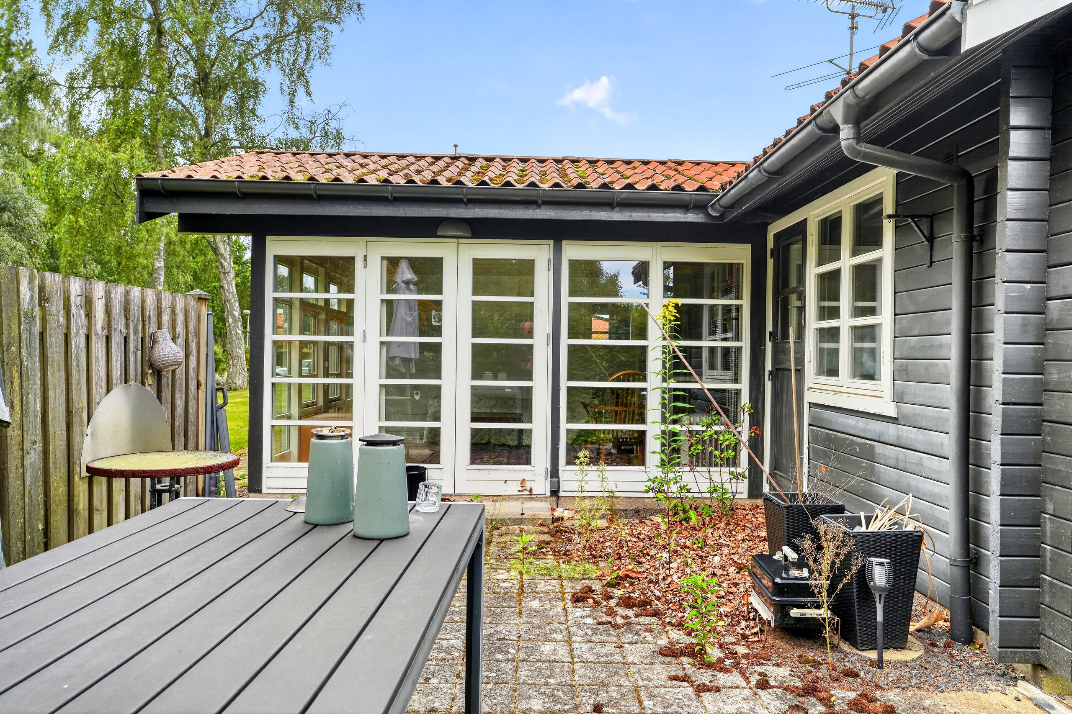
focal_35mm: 25
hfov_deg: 71.5
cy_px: 357
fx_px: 744
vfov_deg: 51.3
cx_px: 536
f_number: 8
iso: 400
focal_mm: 25
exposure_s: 1/40
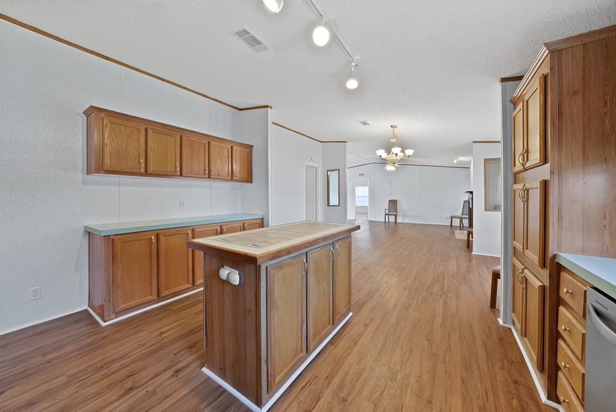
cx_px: 308
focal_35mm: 12
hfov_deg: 112.6
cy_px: 206
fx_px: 205
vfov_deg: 90.1
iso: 640
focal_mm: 12
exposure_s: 1/2.5
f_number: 8
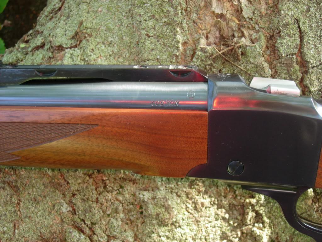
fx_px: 567
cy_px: 121
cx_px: 161
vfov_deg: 24.0
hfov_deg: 31.7
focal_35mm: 61
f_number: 3.5
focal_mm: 12.7
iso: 115
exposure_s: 1/23.2
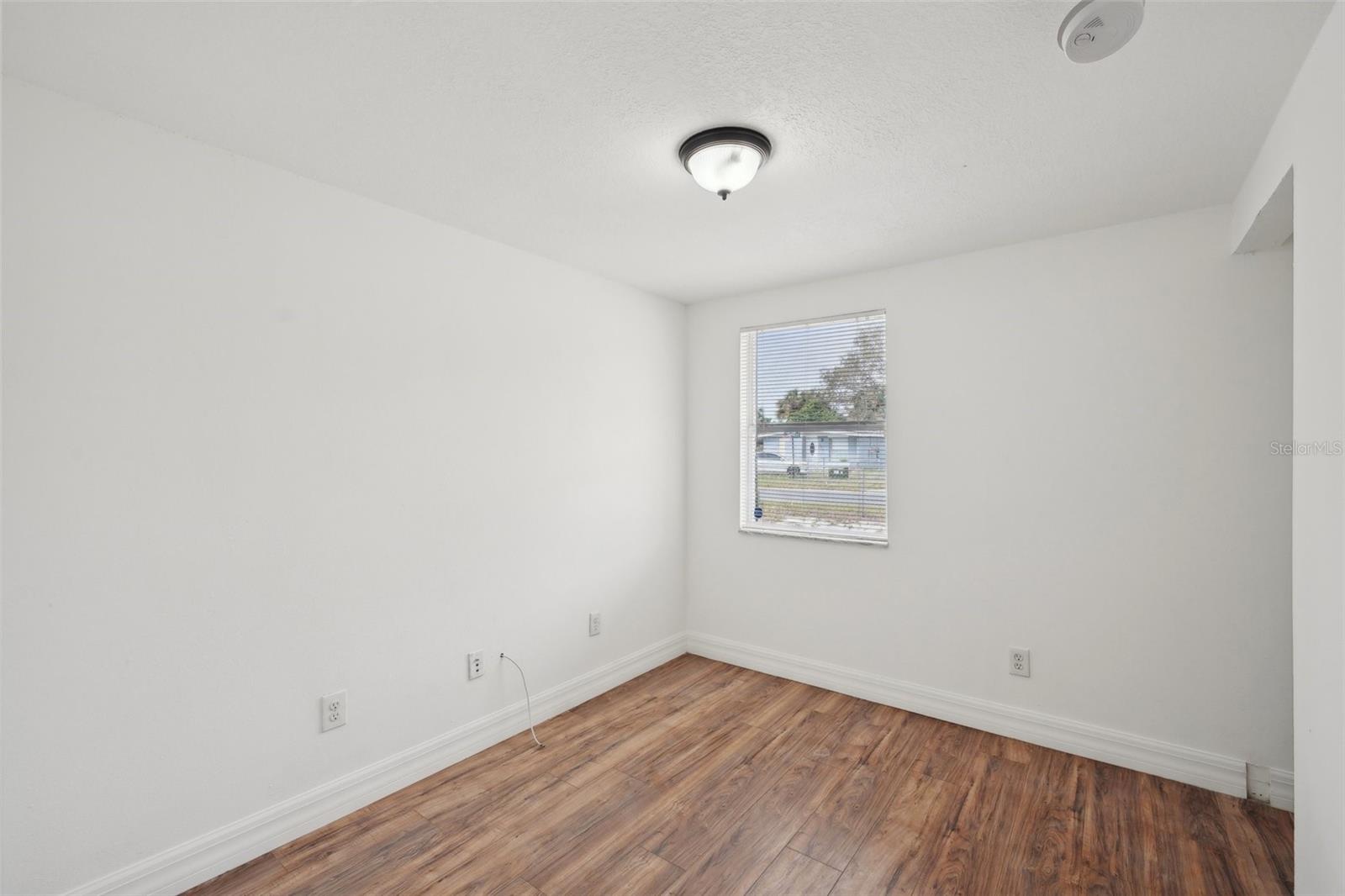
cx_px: 672
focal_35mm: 15
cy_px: 448
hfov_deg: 100.4
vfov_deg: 77.3
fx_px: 560
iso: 400
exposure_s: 1/80
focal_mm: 15
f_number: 8
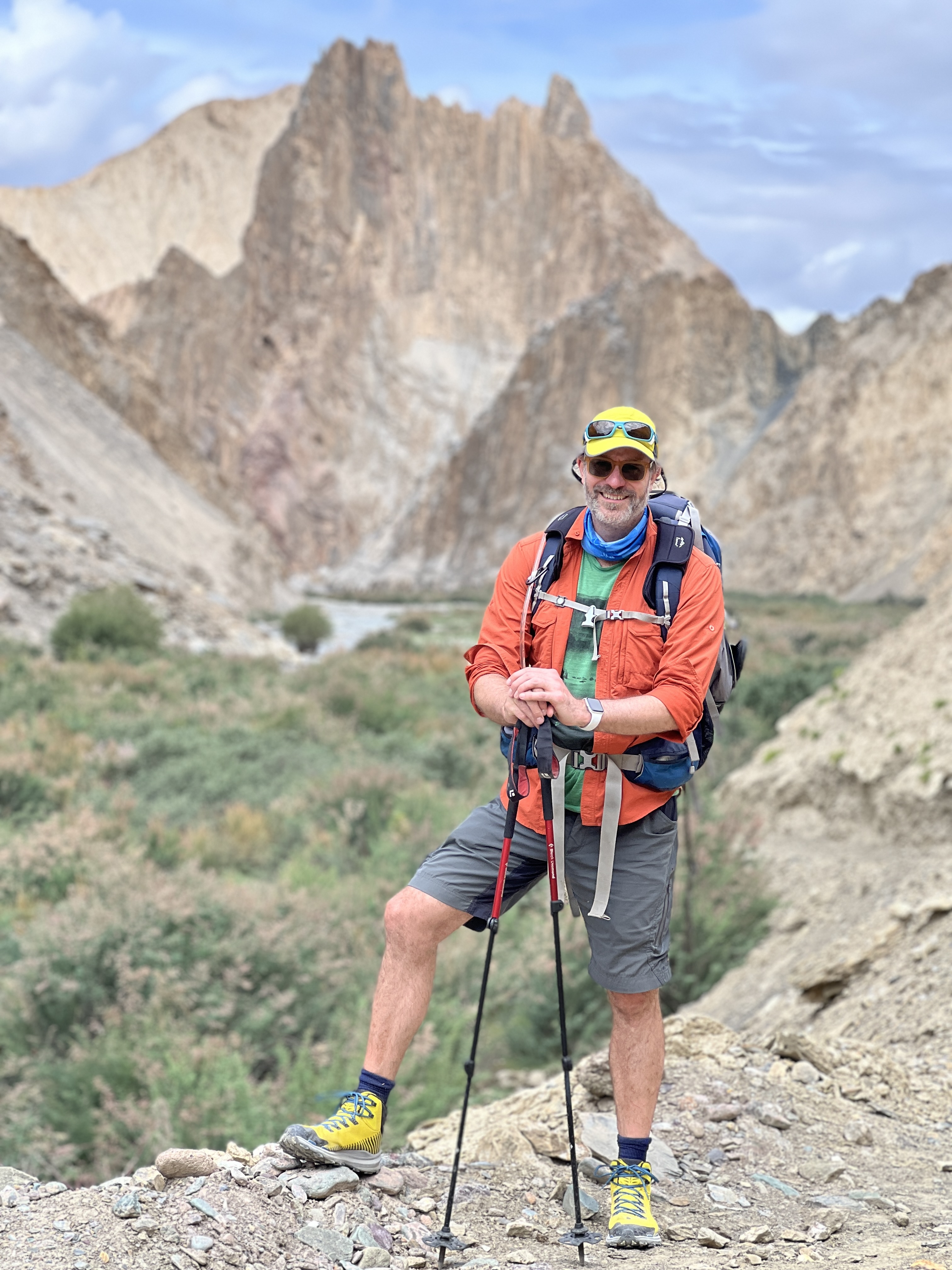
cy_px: 635
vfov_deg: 25.3
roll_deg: -0.8
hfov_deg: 19.1
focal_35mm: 77
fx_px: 2824
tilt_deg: -2.0
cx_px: 476
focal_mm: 9
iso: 32
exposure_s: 1/356
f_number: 2.8
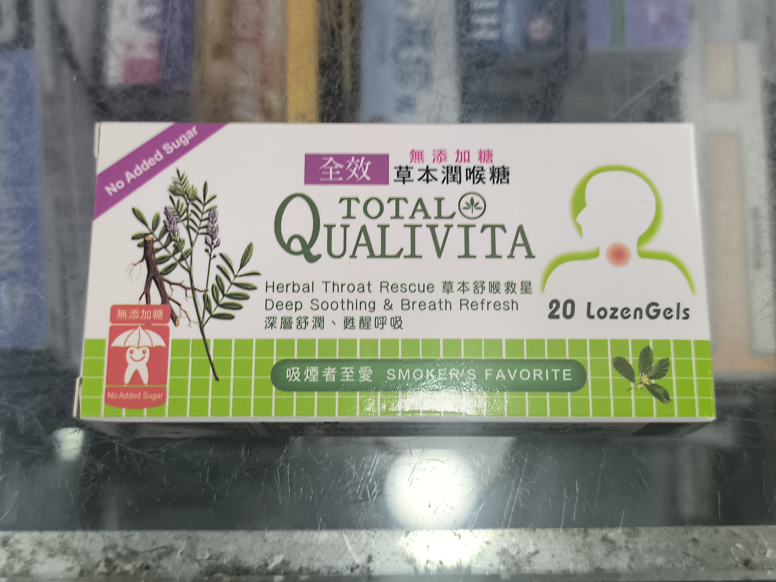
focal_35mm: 47
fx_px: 1054
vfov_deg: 30.9
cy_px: 297
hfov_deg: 40.4
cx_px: 385
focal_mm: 6.14
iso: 50
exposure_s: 1/100
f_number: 1.65
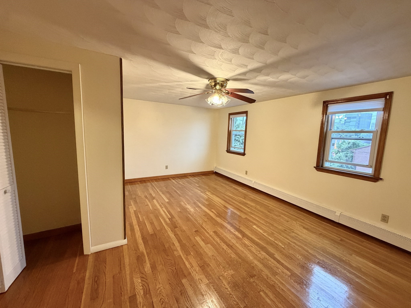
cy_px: 154
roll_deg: -1.6
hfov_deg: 102.1
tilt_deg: -8.2
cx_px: 206
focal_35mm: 14
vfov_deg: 85.7
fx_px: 166
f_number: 2.2
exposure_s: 1/60
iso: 400
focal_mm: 2.22
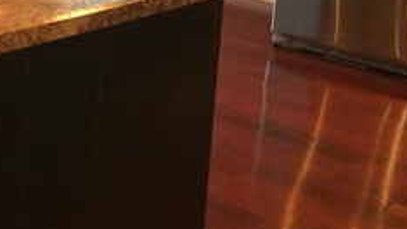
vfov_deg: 13.8
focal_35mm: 86
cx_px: 85
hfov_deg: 24.4
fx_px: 928
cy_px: -23
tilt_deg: -13.0
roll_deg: -2.6
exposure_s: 1/30
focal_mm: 4.15
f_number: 2.2
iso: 200
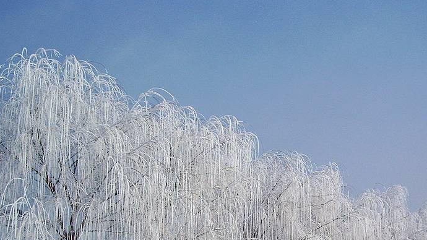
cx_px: 265
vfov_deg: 19.9
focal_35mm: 60
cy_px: 178
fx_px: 679
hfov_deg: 34.7
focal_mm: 7.9
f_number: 5.6
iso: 100
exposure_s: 1/1000
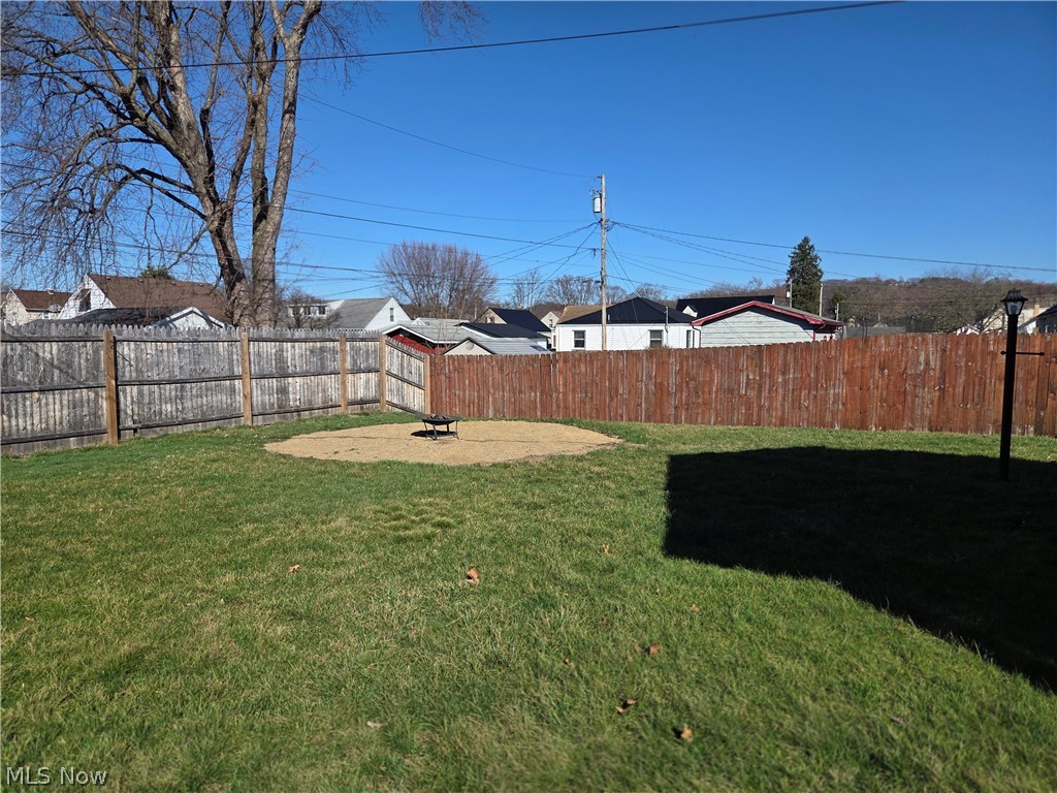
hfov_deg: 73.9
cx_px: 528
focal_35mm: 23
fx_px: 702
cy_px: 396
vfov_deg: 58.9
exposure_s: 1/6412
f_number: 1.8
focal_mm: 5.4
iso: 80
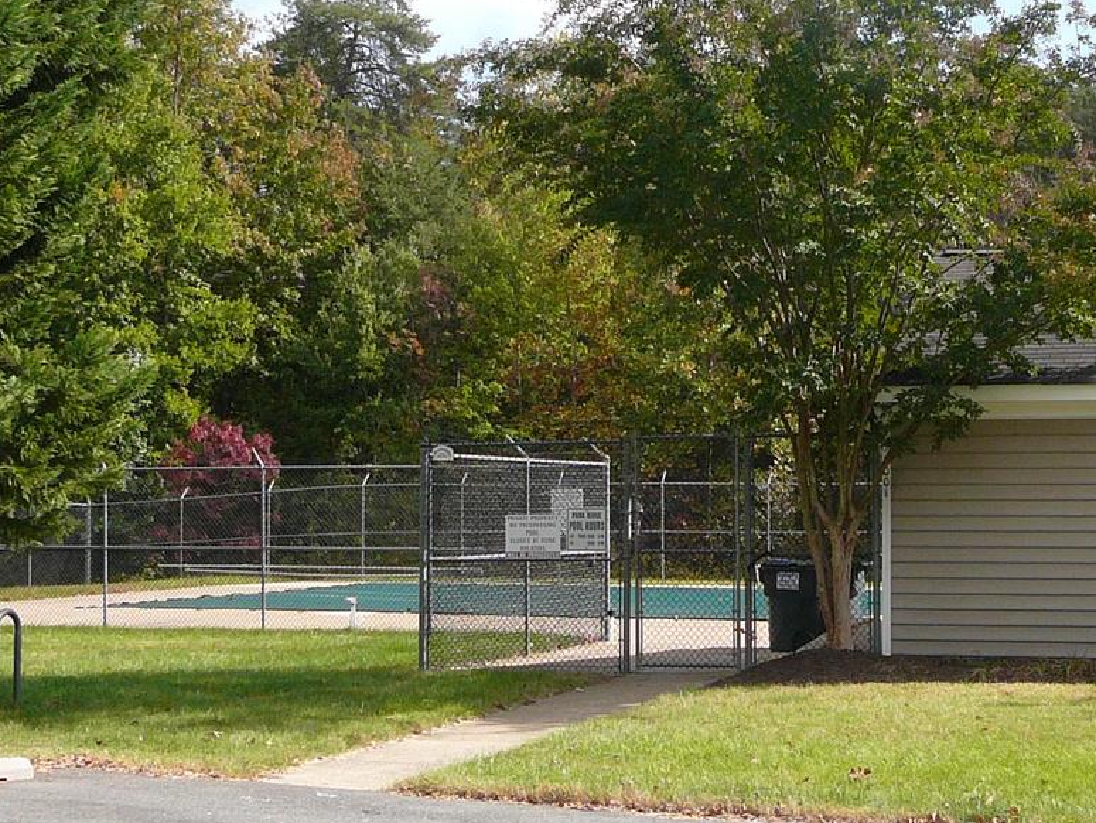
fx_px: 2059
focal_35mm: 65
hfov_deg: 29.6
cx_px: 735
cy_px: 440
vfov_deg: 22.6
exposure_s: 1/640
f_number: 2.8
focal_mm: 5.2
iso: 80
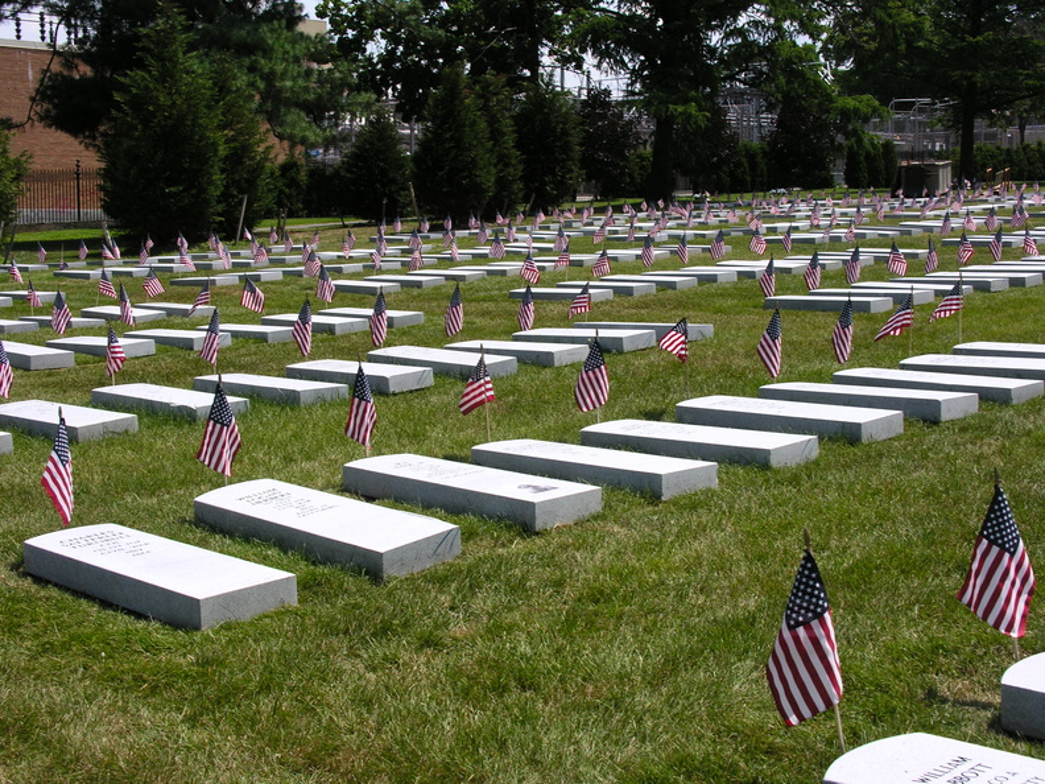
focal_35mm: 50
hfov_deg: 38.2
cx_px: 522
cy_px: 392
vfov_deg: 29.1
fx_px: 1509
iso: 50
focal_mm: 12.7
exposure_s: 1/181
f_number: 7.8
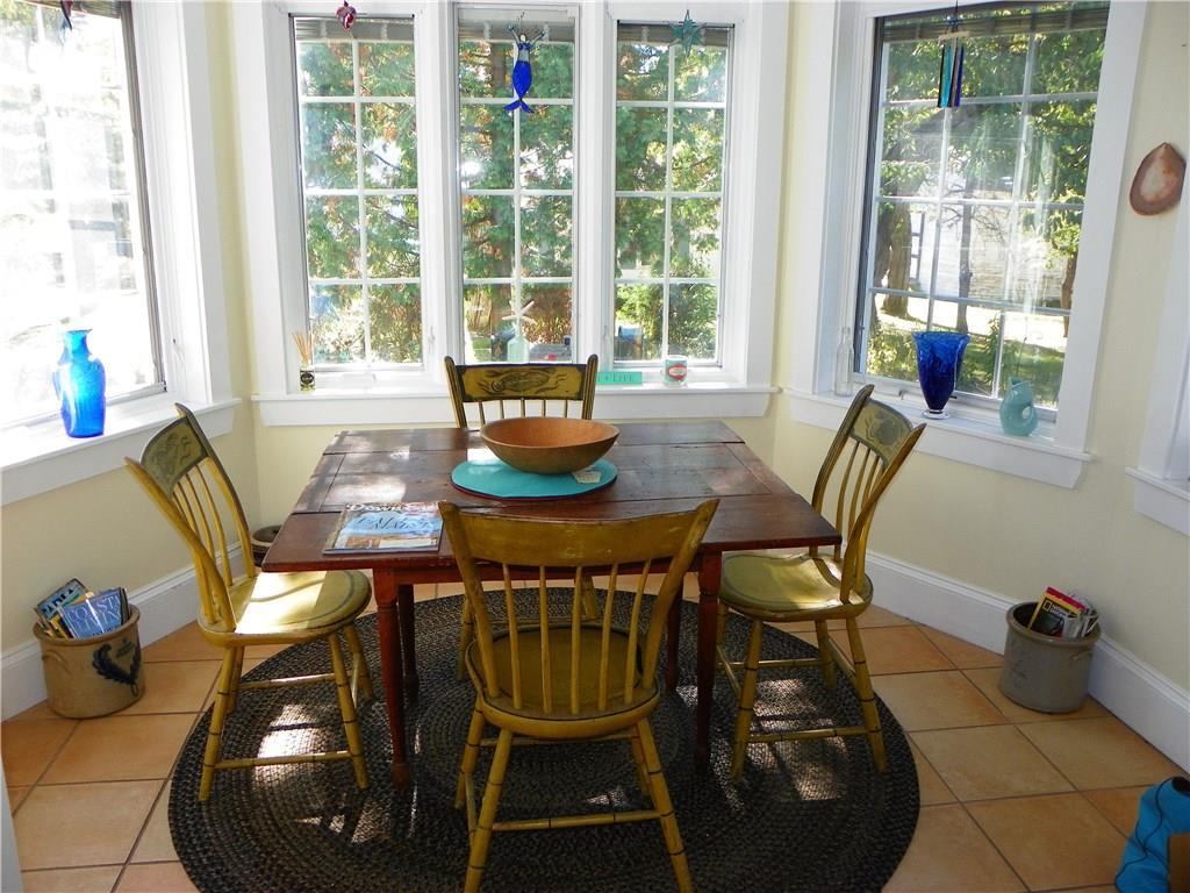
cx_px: 595
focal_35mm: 31
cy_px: 446
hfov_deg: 58.4
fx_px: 1066
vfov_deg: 45.4
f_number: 2.8
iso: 64
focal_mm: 5.5
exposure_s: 1/40
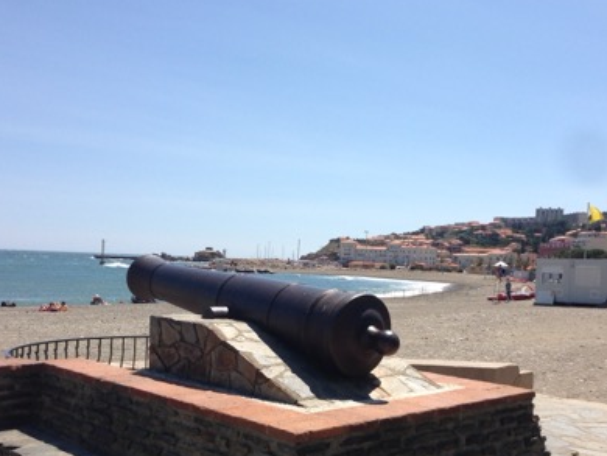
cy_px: 296
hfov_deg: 42.7
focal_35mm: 44
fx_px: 772
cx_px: 372
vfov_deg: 32.7
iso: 50
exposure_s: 1/1938
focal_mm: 4.13
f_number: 2.4
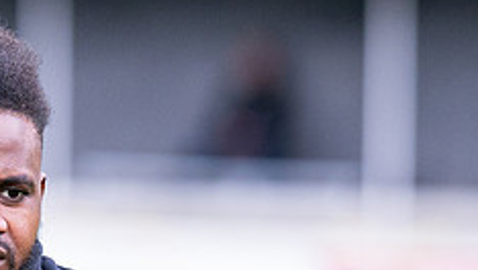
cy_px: 332
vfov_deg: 1.6
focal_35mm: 758
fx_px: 9614
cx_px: -69
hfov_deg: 2.8
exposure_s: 1/2000
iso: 500
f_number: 2
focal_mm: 135
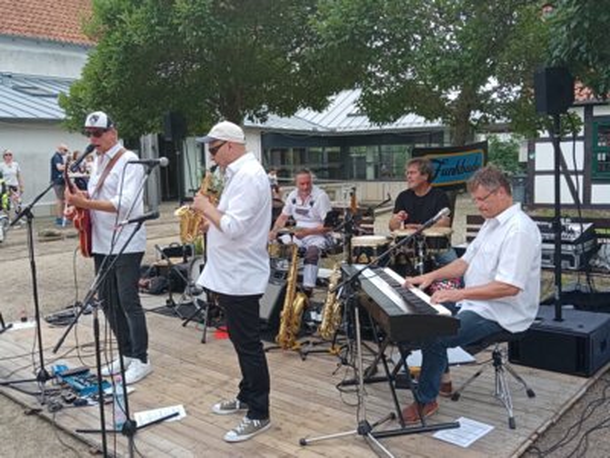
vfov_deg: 53.1
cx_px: 305
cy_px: 229
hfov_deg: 67.3
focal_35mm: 26
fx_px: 458
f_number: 1.8
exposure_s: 1/651
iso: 103
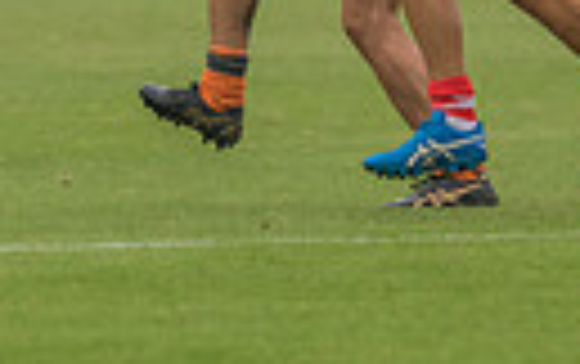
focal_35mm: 1327
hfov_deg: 1.6
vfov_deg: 1.0
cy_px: -353
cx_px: 461
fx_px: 21003
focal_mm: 270
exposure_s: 1/2000
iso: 800
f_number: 7.1
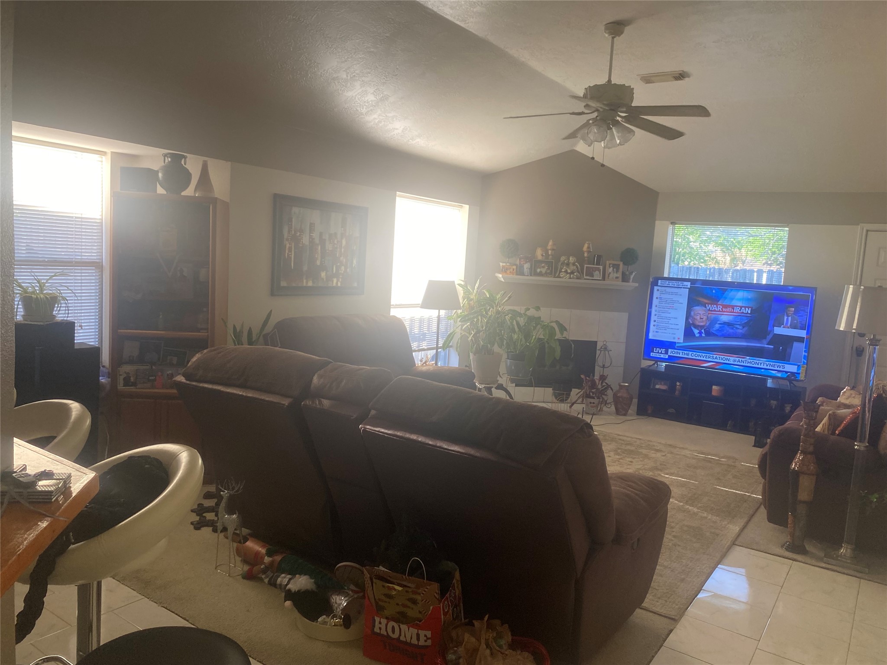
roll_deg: -3.7
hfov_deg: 67.3
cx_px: 444
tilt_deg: -7.7
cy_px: 332
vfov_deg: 53.1
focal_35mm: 26
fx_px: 666
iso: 125
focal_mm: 4.25
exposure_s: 1/121
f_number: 1.8
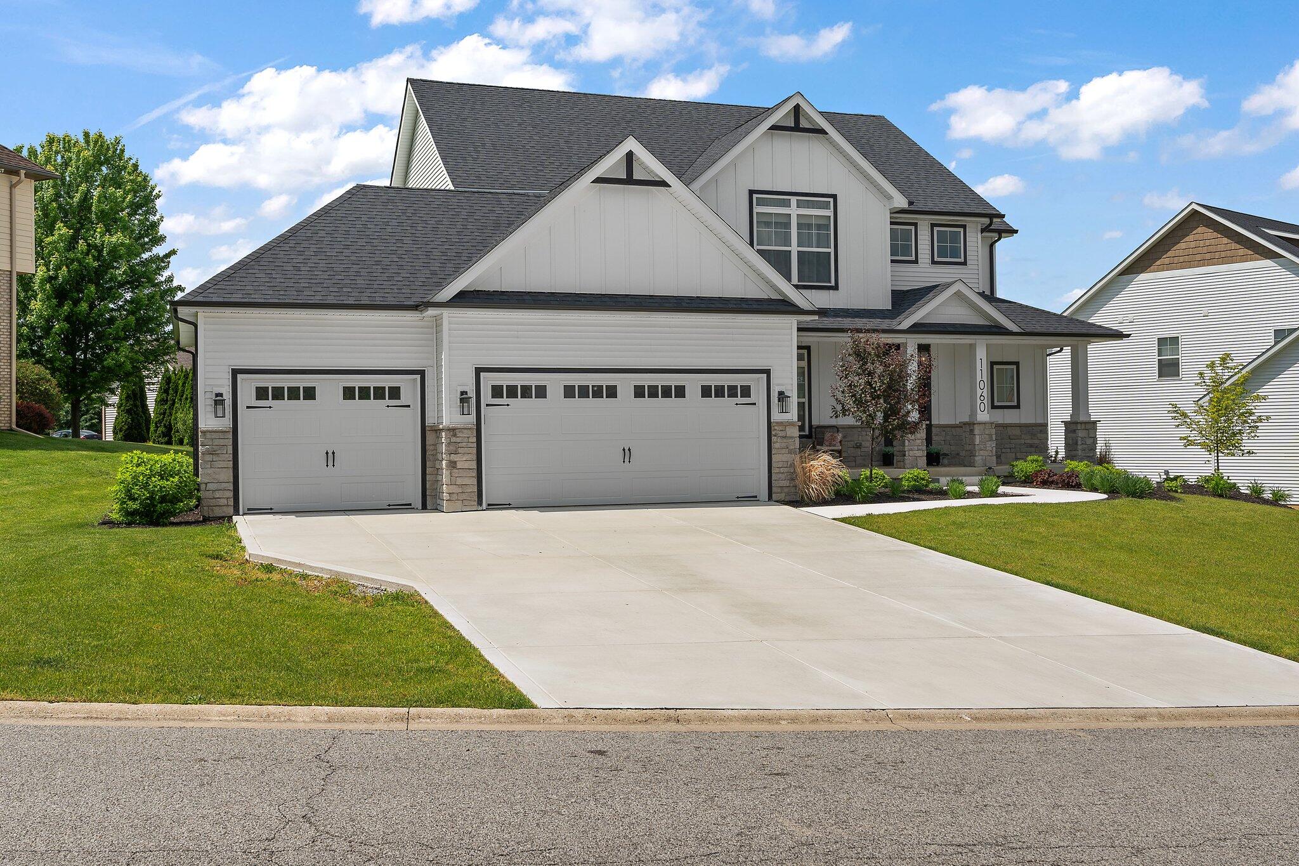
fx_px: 1299
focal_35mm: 36
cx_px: 650
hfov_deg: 53.1
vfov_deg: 36.9
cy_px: 433
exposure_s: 1/80
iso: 125
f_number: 8
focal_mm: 24
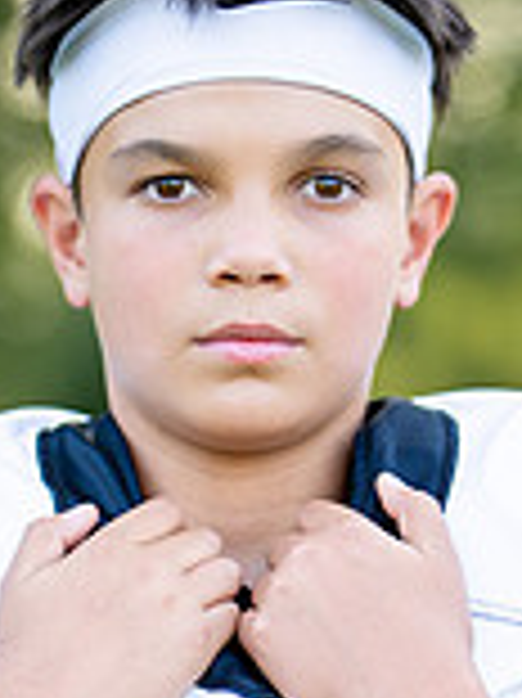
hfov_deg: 6.3
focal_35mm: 237
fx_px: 4772
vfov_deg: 8.3
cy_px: 617
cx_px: 288
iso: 100
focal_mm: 50
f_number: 1.2
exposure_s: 1/1000
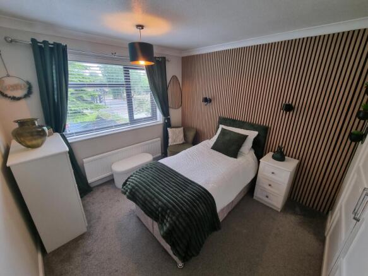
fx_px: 138
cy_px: 138
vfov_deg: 89.9
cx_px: 184
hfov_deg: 106.2
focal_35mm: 13
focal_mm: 2.2
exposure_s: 1/50
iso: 125
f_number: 2.2
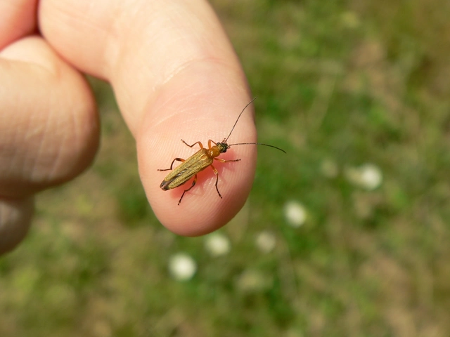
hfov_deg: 33.2
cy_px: 168
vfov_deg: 25.2
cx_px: 225
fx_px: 754
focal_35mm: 58
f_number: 4.6
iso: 80
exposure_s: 1/640
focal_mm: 9.7
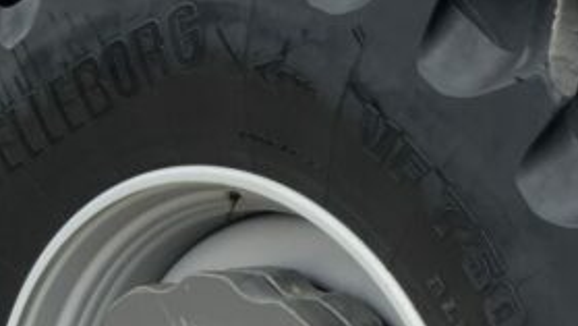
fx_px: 1778
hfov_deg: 18.1
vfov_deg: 10.2
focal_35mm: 116
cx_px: 528
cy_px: 461
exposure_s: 1/122
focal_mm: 3
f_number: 1.8
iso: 32
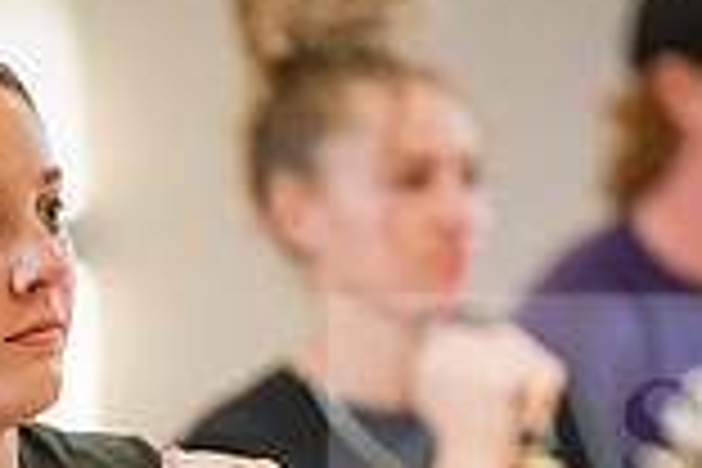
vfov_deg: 2.4
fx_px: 11212
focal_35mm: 575
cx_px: 194
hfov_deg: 3.6
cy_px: 839
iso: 1000
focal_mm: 155
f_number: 3.2
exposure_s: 1/200
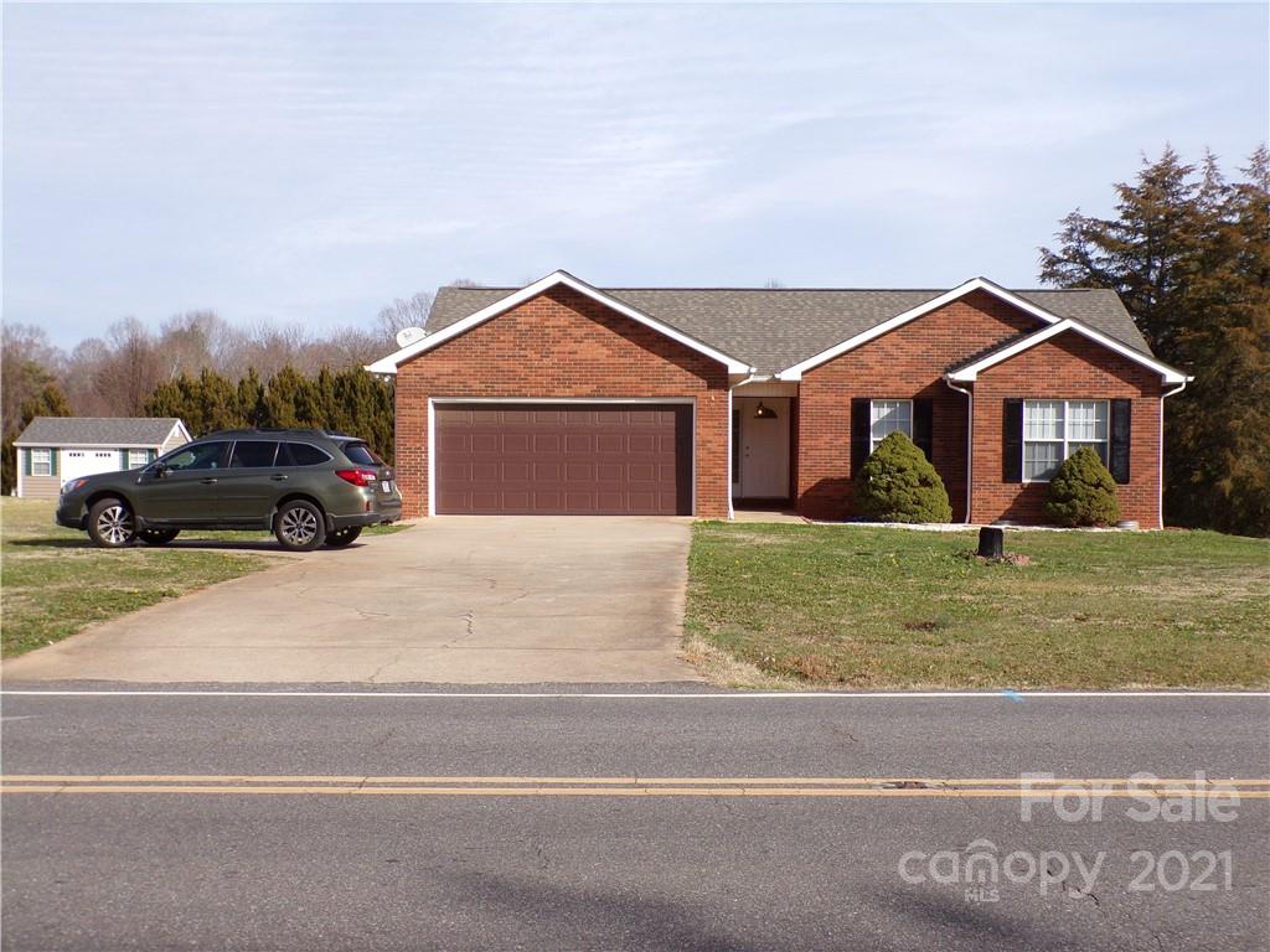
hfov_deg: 44.8
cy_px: 476
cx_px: 635
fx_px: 1541
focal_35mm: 42
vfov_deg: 34.3
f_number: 4.9
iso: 80
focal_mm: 7.6
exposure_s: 1/550
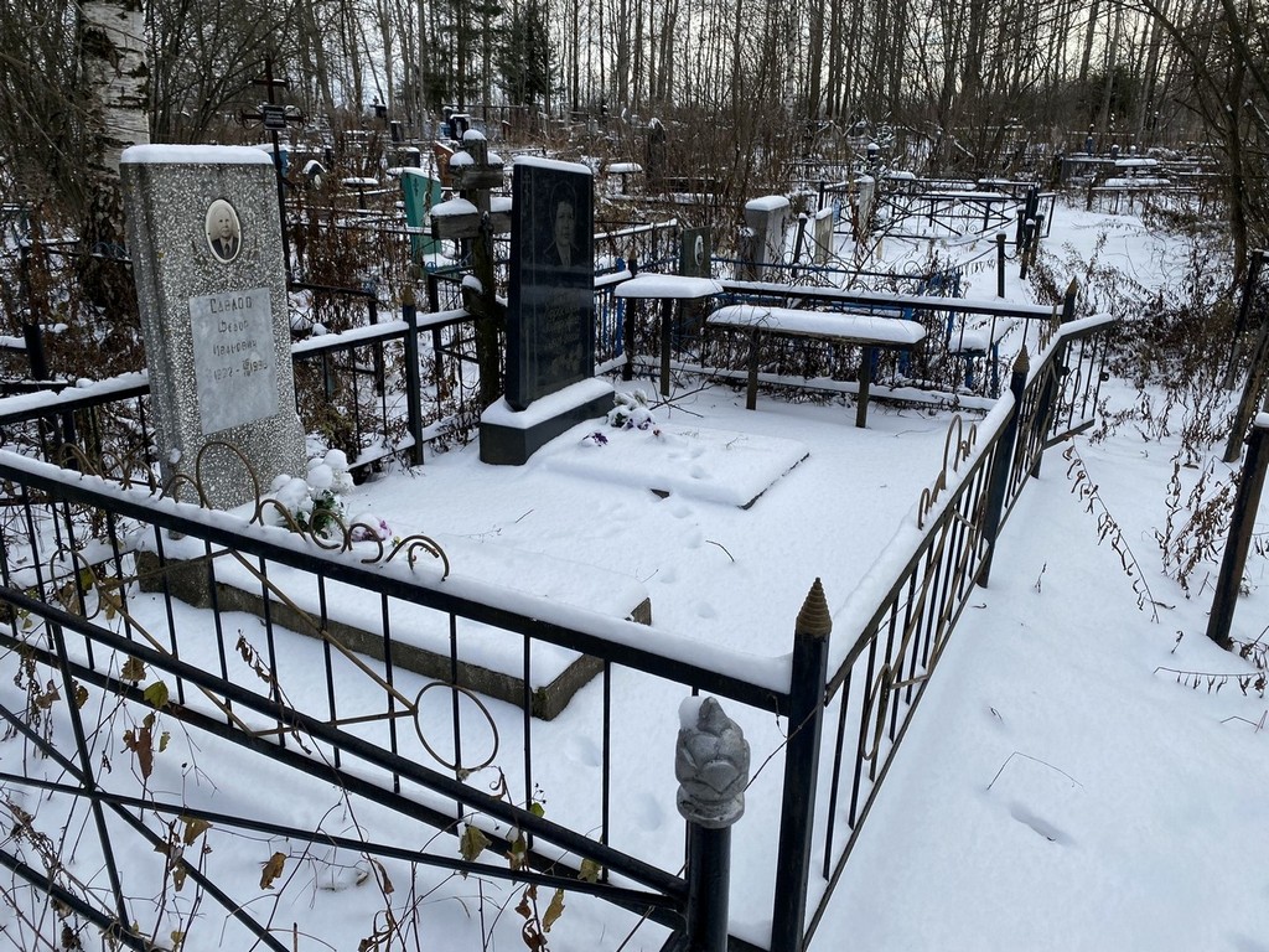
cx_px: 634
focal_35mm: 26
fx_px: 953
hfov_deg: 67.3
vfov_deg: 53.1
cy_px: 476
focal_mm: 4.25
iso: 32
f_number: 1.8
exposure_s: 1/1124
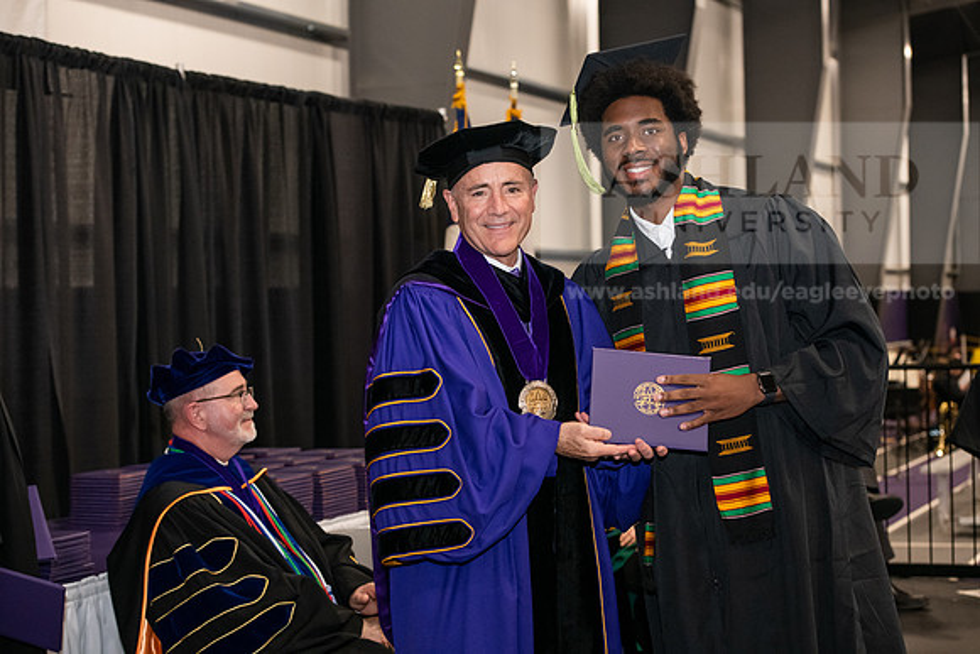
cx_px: 490
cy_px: 327
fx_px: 1906
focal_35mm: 70
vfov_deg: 19.5
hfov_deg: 28.8
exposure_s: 1/200
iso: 2500
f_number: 5
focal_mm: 70
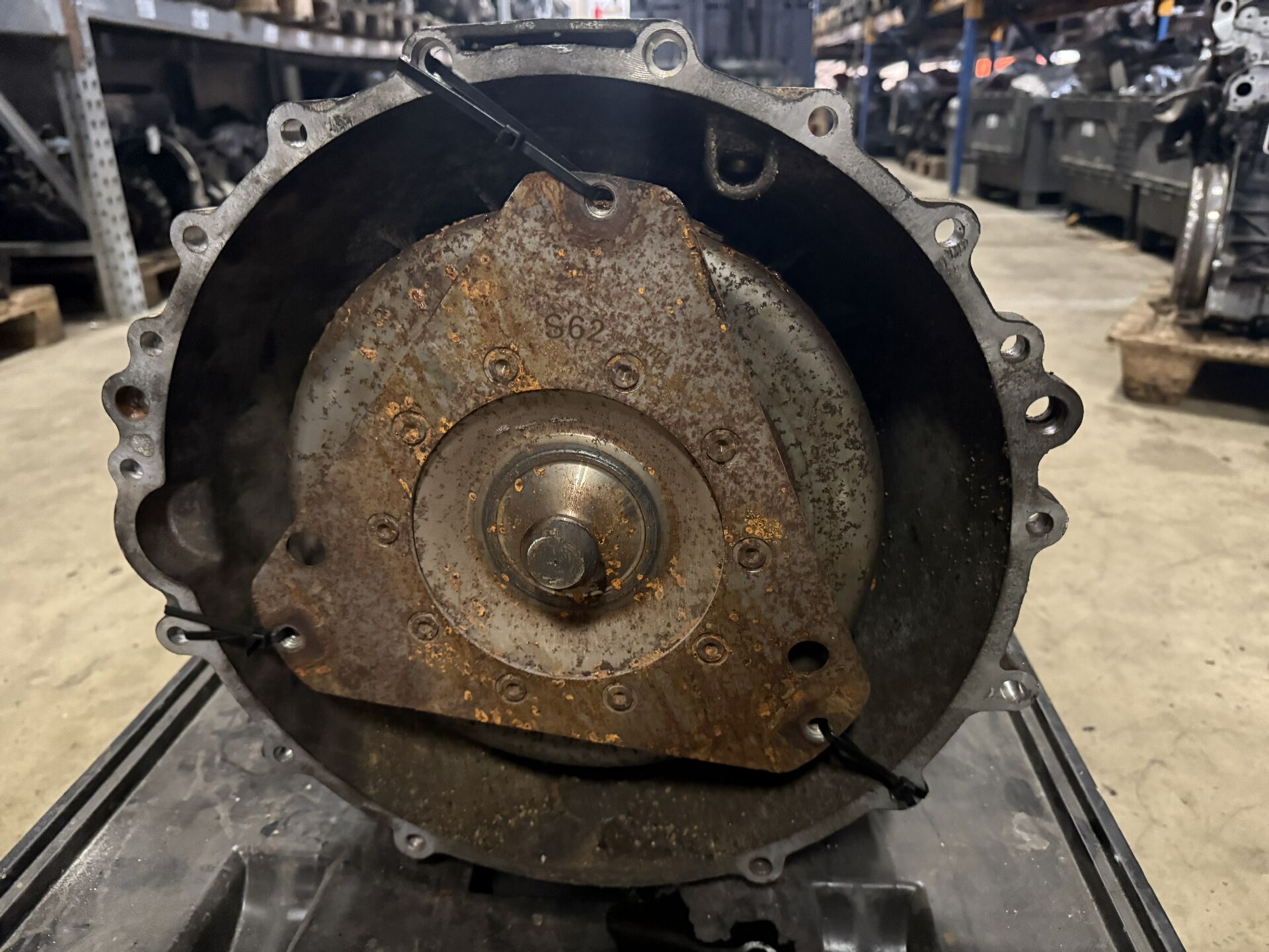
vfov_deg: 56.8
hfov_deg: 71.6
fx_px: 880
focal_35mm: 24
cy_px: 476
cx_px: 634
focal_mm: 6.76
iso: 1000
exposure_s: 1/30
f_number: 1.78
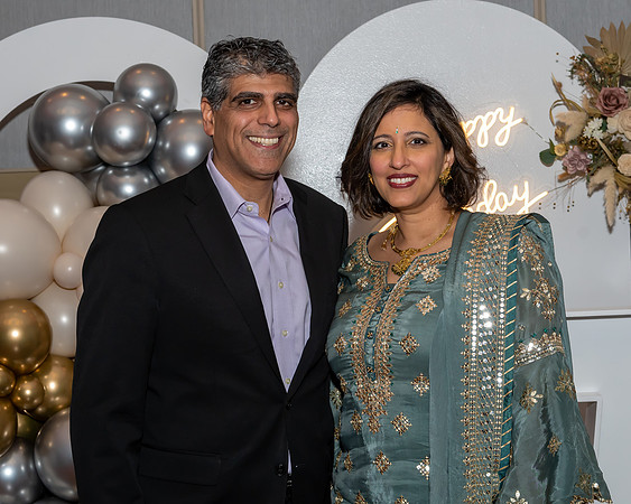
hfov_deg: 26.4
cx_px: 317
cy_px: 260
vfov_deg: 21.2
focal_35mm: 72
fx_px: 1345
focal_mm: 40
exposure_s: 1/250
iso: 500
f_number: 7.1
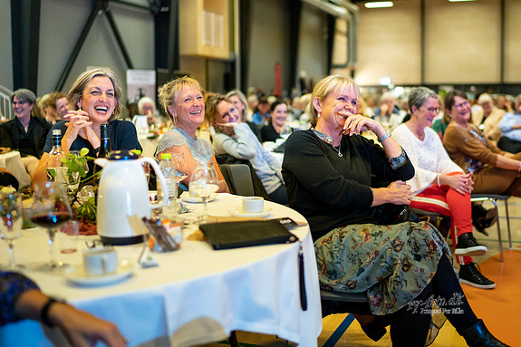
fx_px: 608
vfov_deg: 31.8
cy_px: 140
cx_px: 312
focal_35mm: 42
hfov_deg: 46.2
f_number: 1.4
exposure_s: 1/200
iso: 3200
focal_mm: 35
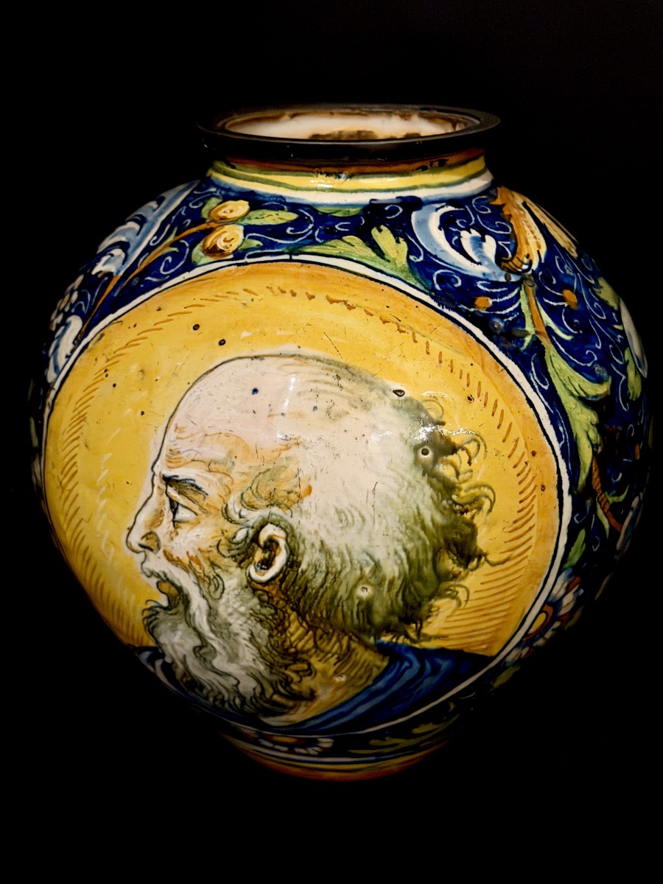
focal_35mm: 48
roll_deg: -0.2
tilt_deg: -21.6
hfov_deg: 30.3
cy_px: 442
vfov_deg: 39.7
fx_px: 1226
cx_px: 332
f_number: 1.78
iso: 500
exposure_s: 1/25
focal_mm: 6.76
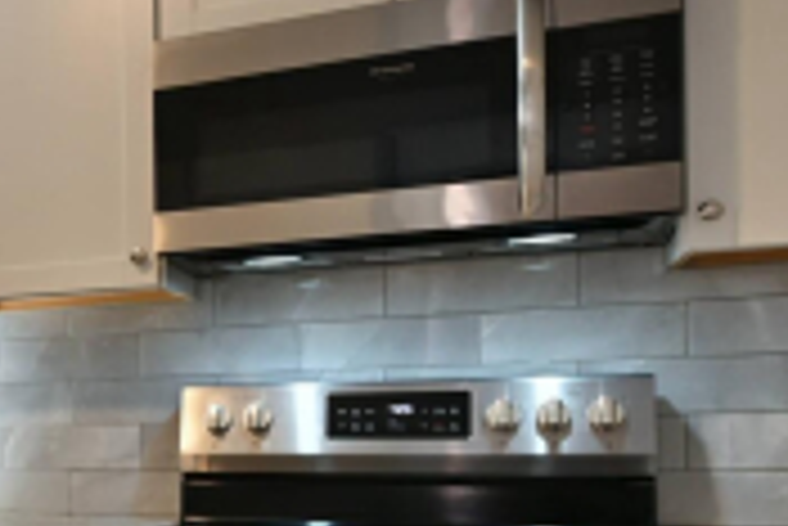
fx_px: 1314
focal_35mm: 60
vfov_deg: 22.3
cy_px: 436
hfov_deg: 24.6
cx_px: -439
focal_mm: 14
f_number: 5.6
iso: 250
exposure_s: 1/10
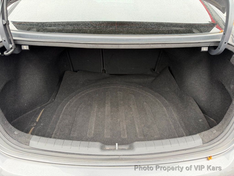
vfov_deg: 56.8
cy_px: 88
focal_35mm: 24
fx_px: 162
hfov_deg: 71.6
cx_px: 117
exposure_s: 1/92
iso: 200
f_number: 1.78
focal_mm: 6.76
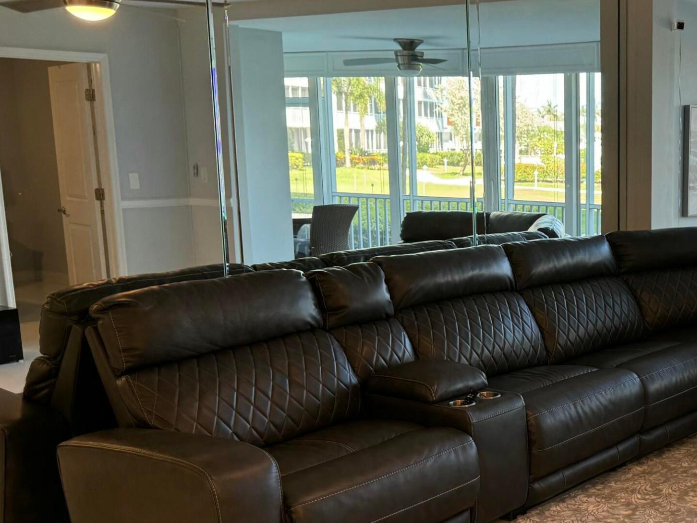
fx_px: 1007
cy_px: 330
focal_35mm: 50
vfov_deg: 29.0
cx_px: 661
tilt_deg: -11.1
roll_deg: +0.3
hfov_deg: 35.3
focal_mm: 6.76
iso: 100
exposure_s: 1/120
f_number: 1.78
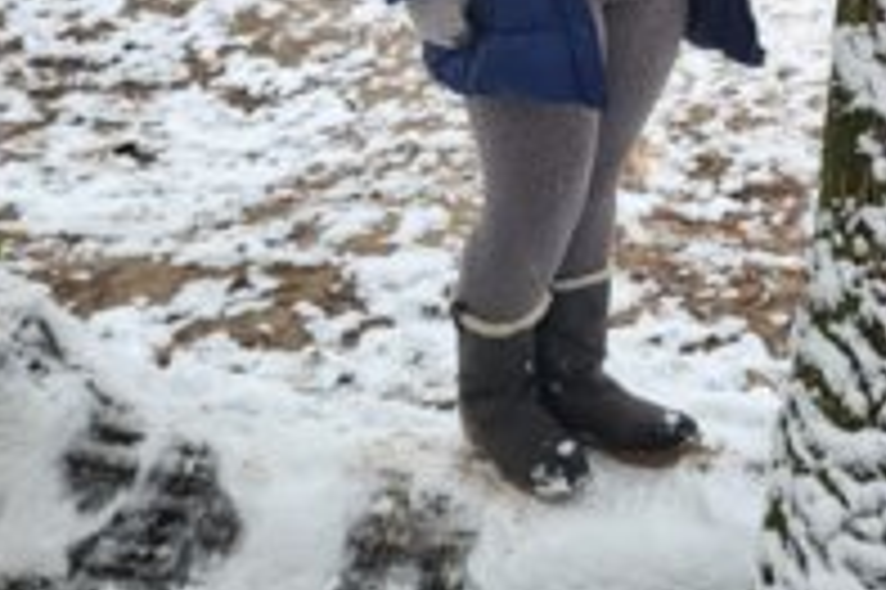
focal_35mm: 55
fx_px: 1352
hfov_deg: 35.7
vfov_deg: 22.5
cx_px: 630
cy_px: -131
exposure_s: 1/300
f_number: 1.8
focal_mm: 5.4
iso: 40
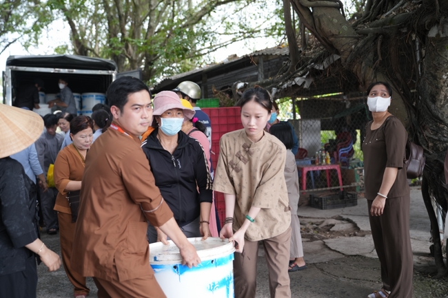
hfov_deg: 45.4
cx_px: 224
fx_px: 535
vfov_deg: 31.2
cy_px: 149
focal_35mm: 43
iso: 500
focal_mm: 43
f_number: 2.8
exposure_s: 1/400
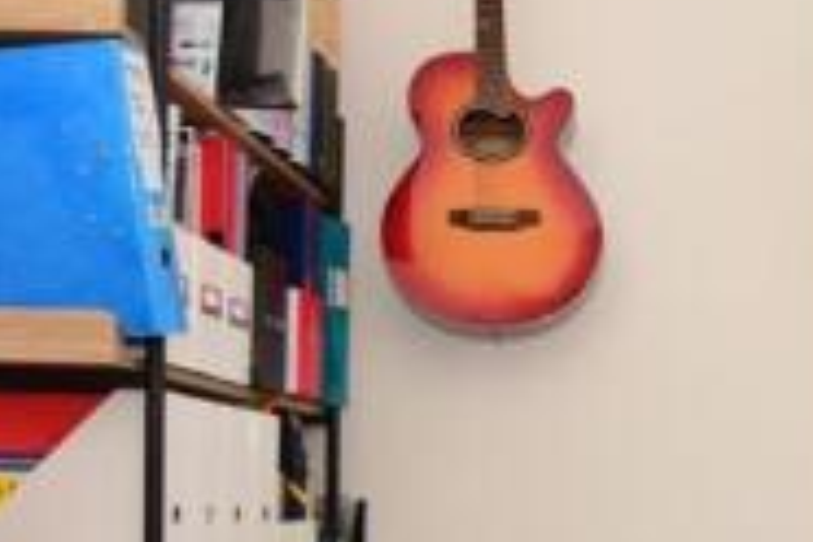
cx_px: 761
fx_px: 1197
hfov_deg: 34.9
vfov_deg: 24.4
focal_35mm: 53
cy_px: 535
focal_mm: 10
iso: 400
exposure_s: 1/80
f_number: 8
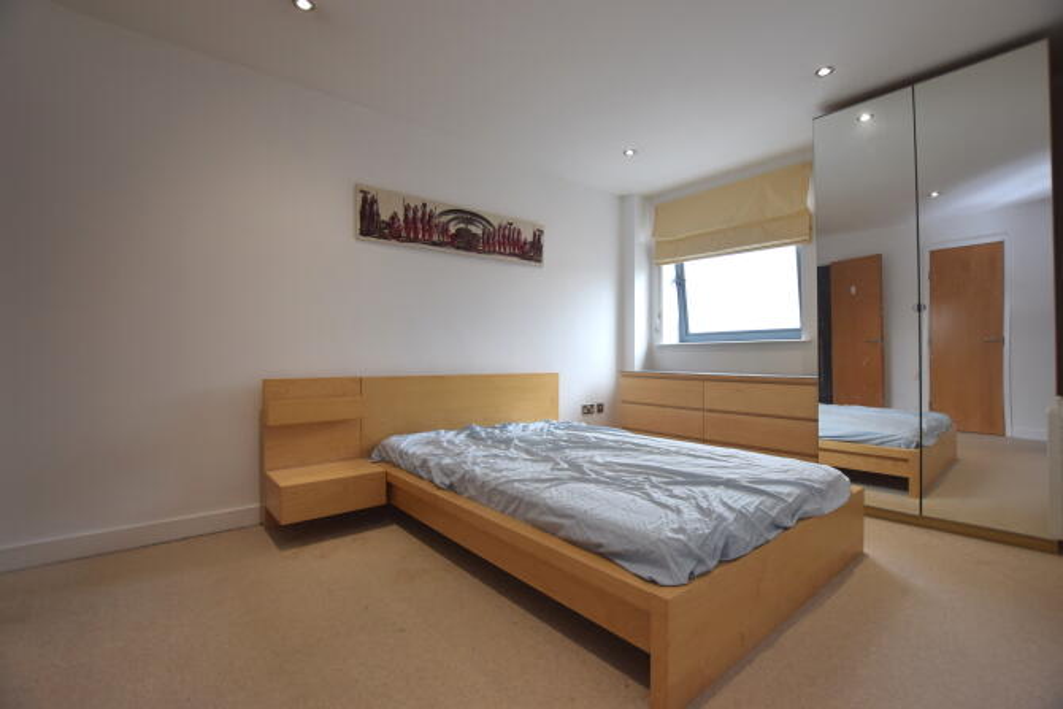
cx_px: 532
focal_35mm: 15
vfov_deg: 77.4
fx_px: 443
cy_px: 354
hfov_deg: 100.4
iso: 400
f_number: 5.6
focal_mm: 10
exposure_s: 1/125
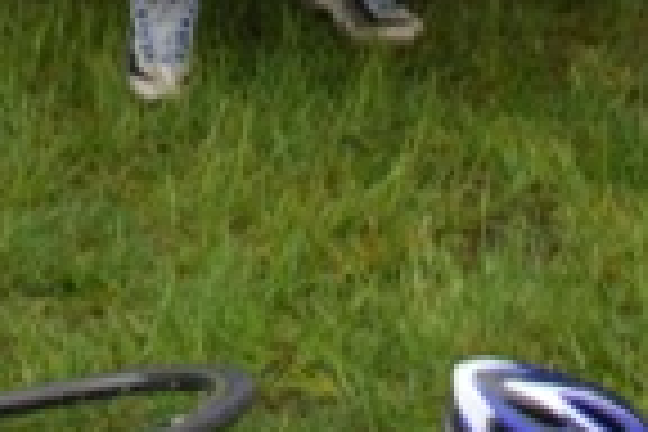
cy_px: -608
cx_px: 324
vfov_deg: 8.6
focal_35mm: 146
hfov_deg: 14.1
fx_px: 2628
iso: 100
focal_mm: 20
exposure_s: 1/200
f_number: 5
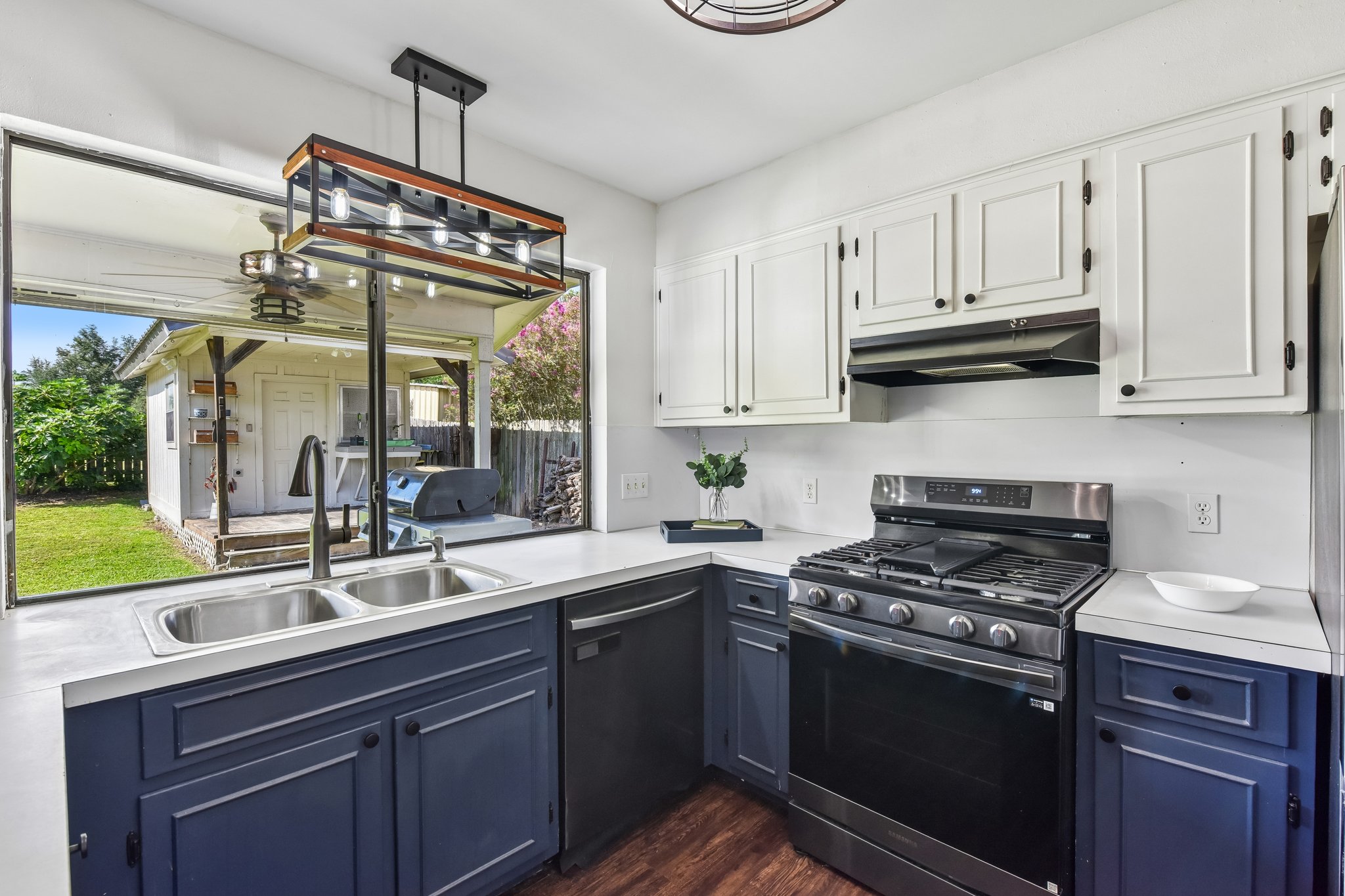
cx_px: 672
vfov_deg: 73.7
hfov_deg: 96.7
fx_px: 598
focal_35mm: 16
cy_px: 448
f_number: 8
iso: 125
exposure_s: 1/15
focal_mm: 16
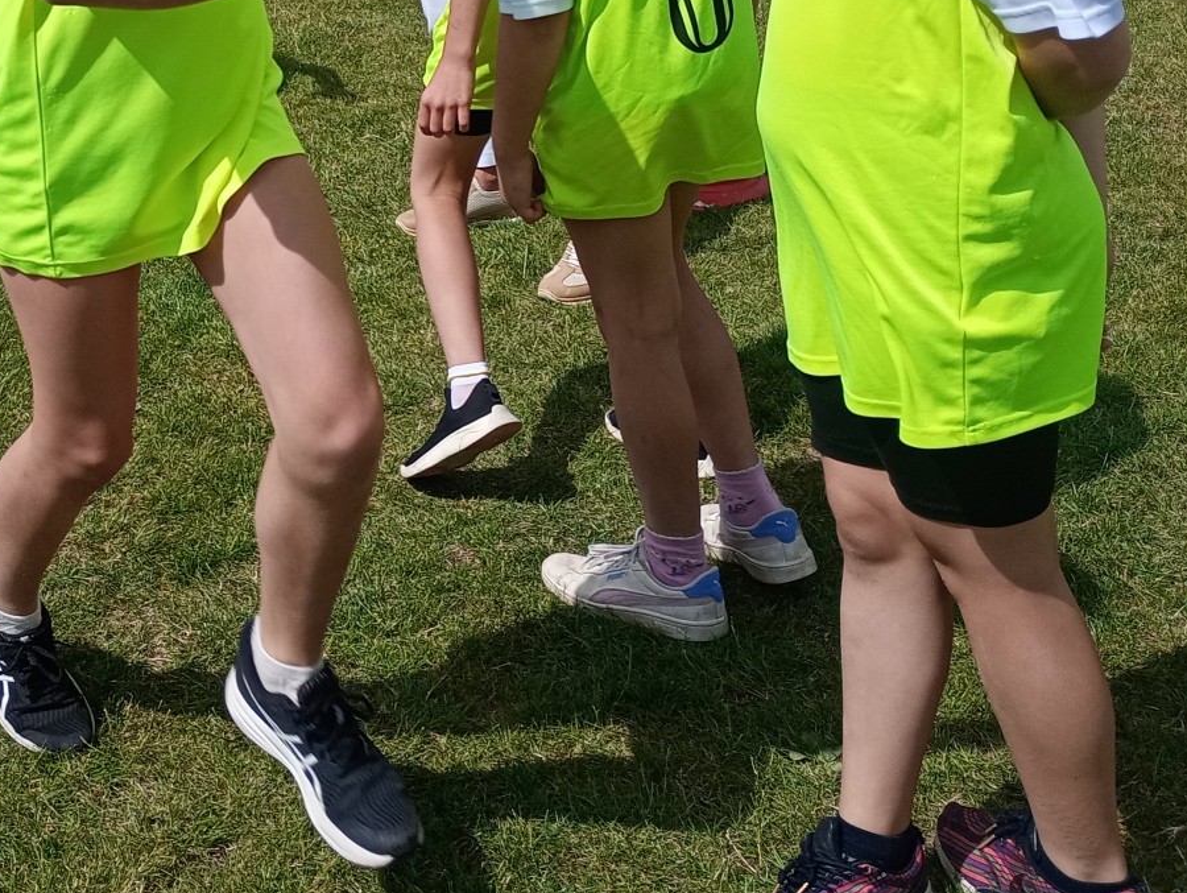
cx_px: 198
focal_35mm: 56
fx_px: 1922
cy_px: 43
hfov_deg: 33.1
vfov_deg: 25.1
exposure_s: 1/1328
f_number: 1.8
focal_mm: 4.27
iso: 100
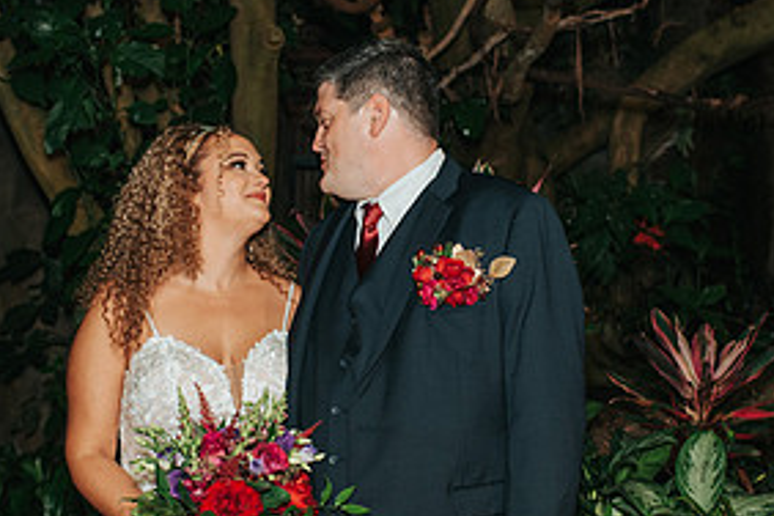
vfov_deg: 18.9
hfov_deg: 28.0
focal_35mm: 72
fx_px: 1548
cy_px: 290
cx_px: 324
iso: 1000
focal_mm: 35
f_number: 2.8
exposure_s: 1/200
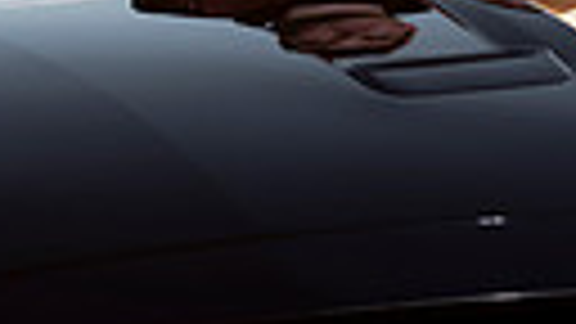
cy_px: -335
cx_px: 54
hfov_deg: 2.9
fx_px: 11226
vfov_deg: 1.7
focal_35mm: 735
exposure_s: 1/250
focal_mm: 155
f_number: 5.6
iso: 50
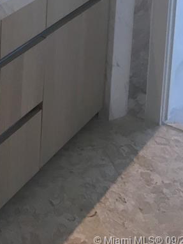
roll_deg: -0.4
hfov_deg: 15.2
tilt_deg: -9.9
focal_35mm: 91
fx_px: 641
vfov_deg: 18.7
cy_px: -135
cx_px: -78
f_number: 2.2
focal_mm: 4.15
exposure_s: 1/40
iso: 25
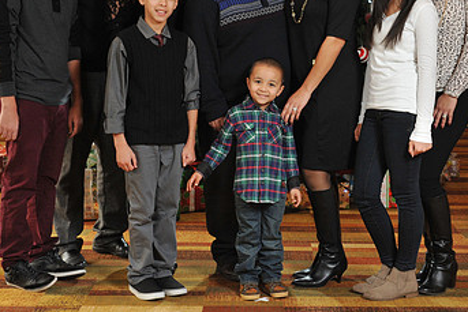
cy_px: 90
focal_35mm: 76
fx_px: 988
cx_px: 277
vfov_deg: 17.9
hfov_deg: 26.6
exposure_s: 1/100
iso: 1600
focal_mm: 45
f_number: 6.3
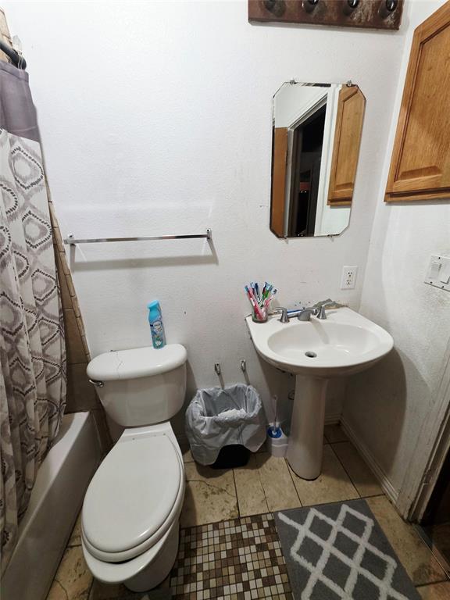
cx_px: 225
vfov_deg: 106.2
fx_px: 225
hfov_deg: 89.9
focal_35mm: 13
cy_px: 300
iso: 320
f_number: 1.9
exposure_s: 1/60.2
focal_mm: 2.2
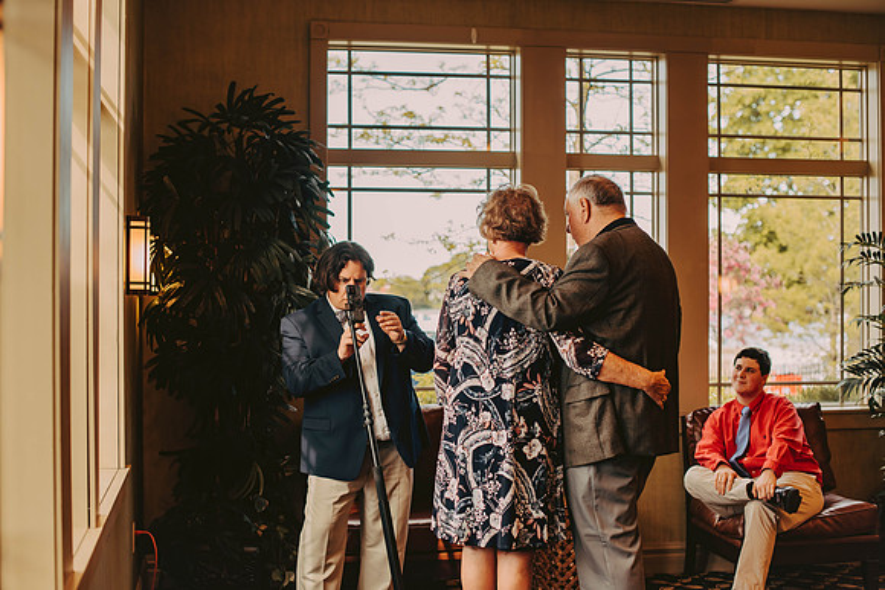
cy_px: 295
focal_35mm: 52
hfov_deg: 38.3
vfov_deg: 26.1
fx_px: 1276
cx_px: 442
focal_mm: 50
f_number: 2.2
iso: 200
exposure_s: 1/320
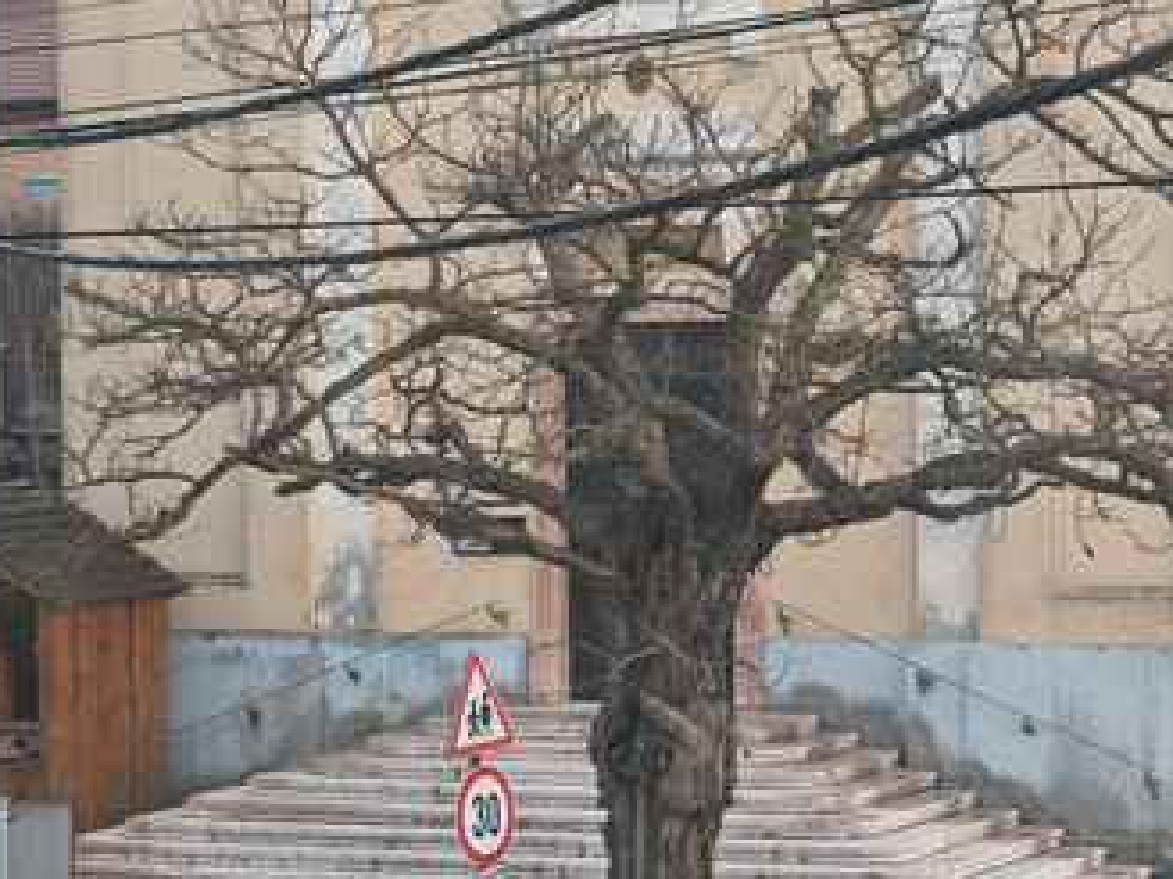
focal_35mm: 145
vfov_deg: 10.2
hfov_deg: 13.6
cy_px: 641
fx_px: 4913
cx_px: 676
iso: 80
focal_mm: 14.92
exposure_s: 1/100
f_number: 3
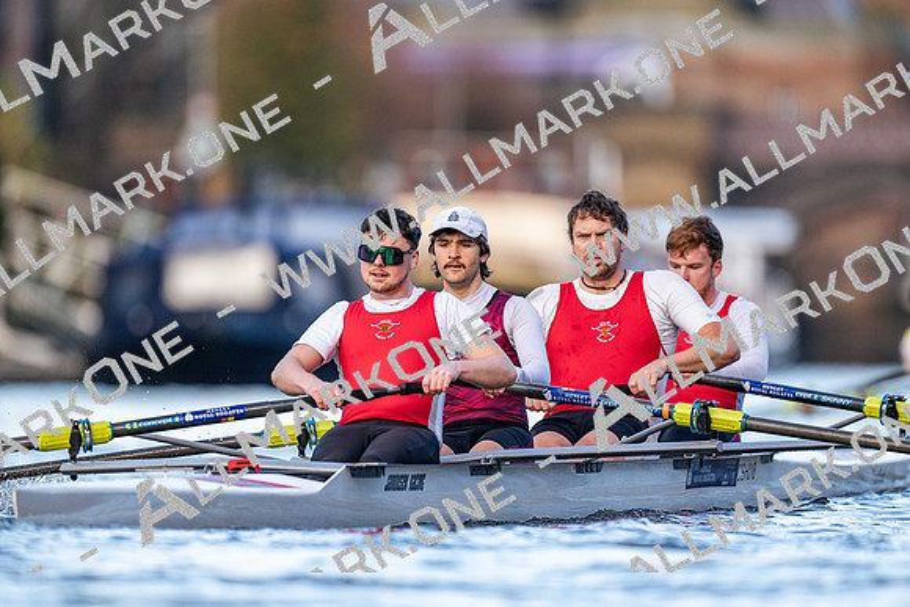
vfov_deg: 2.3
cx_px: 455
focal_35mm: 600
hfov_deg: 3.4
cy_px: 304
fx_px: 15170
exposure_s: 1/2500
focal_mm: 600
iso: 1800
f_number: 4
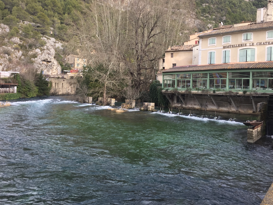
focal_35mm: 35
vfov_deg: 40.6
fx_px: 276
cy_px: 85
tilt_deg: -1.3
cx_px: 133
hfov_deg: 52.6
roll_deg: -1.0
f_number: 2.2
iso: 32
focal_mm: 4.15
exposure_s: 1/434
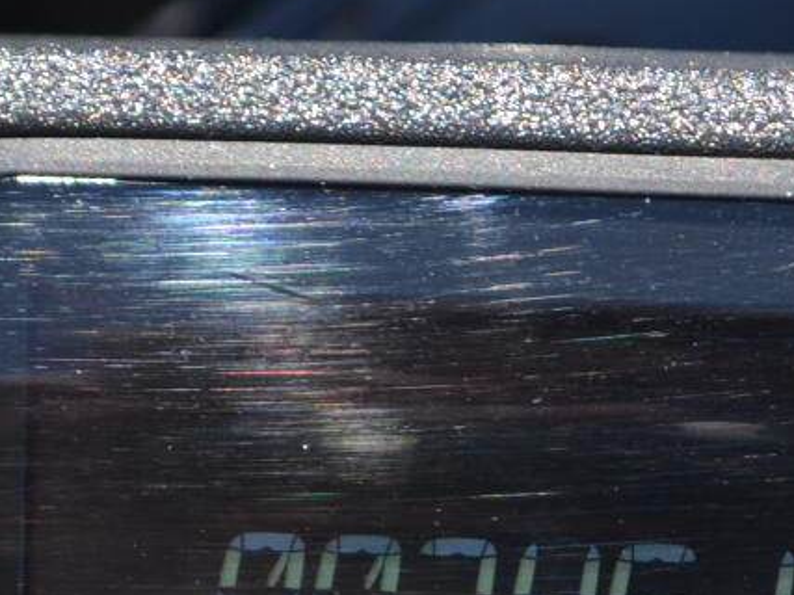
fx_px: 8513
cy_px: 624
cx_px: 506
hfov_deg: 5.3
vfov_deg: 4.0
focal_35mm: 371
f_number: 6.3
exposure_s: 1/200
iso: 100
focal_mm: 55
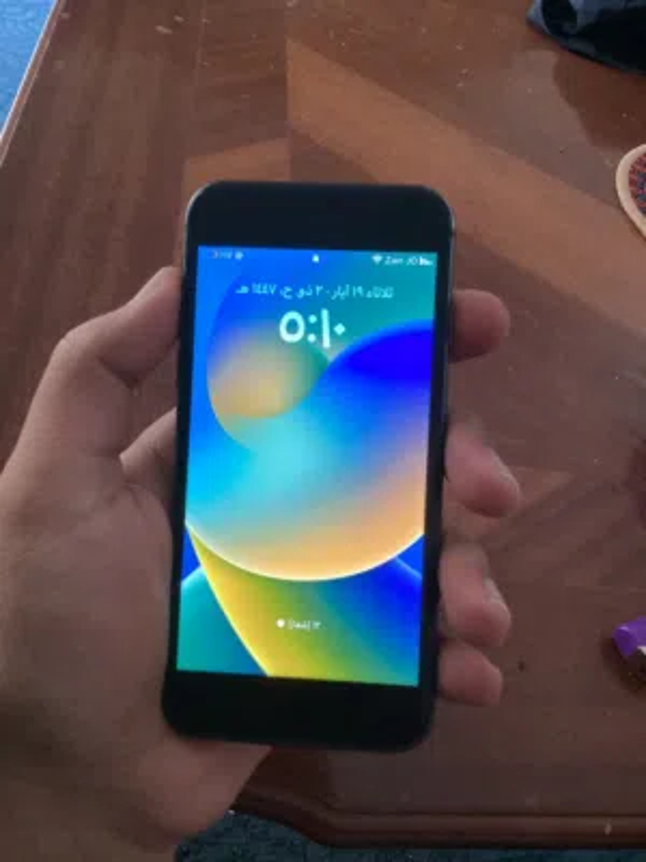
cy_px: 431
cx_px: 323
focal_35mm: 31
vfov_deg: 58.4
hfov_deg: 45.4
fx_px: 771
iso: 320
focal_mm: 3.3
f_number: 2.4
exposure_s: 1/60
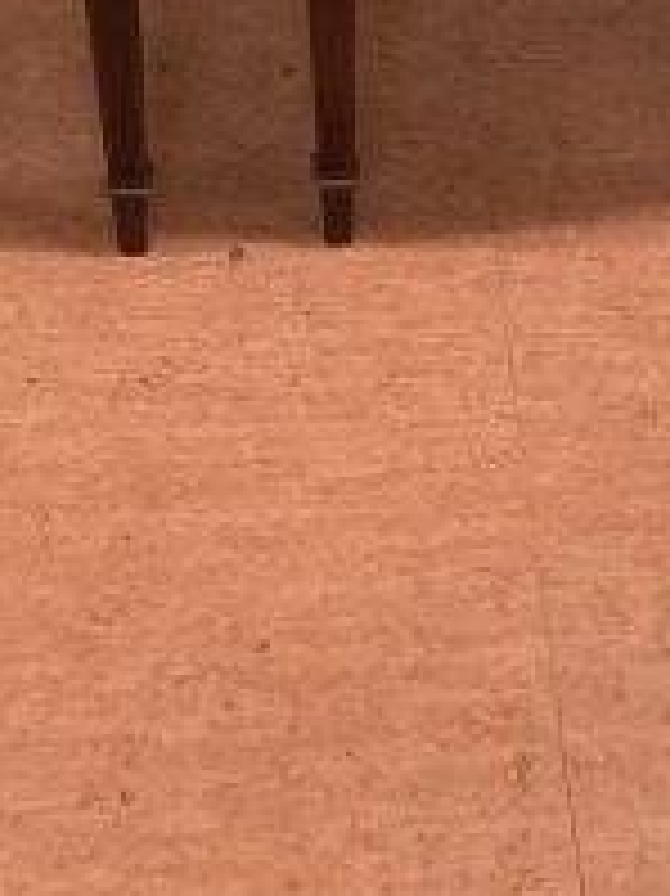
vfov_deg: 18.8
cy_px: -504
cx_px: 202
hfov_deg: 16.3
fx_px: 2325
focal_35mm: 90
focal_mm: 3.99
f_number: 1.8
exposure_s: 1/50
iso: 250
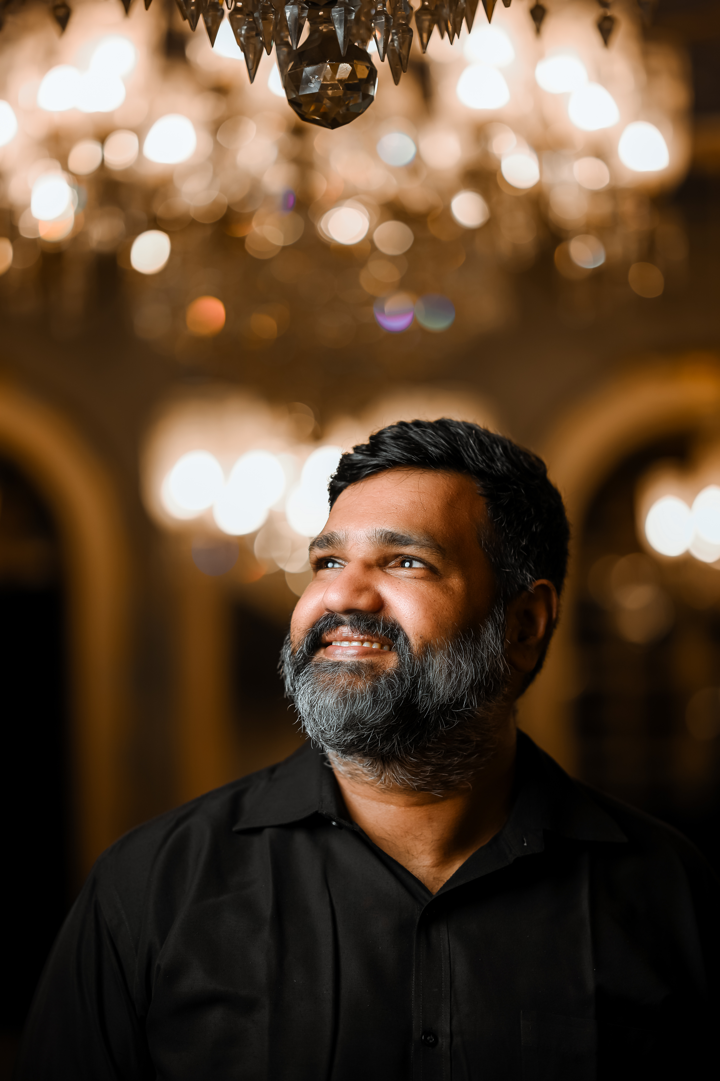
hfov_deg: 16.1
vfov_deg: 23.9
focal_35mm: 85
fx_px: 2550
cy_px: 540
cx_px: 360
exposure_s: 1/125
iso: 100
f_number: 1.8
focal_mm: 85
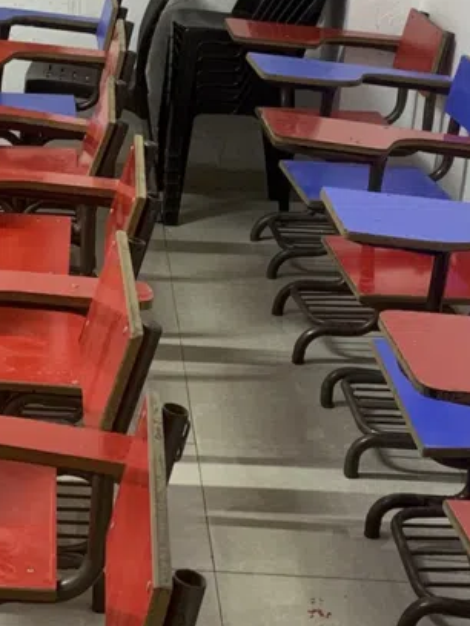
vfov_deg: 22.4
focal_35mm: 87
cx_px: 86
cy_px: 226
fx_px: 1575
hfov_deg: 16.8
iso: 125
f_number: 1.8
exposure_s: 1/50
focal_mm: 4.25
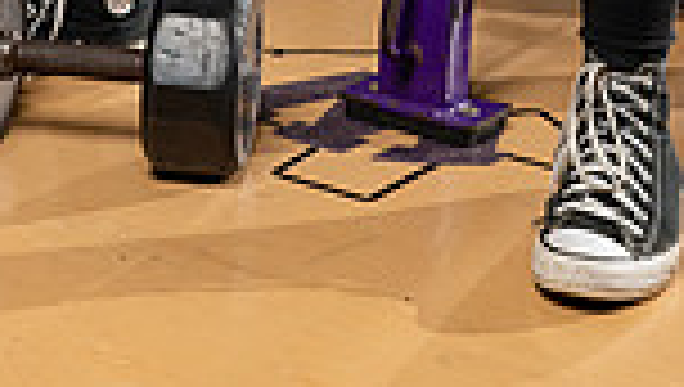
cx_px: 302
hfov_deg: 16.9
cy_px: -522
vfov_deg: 8.8
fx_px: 2307
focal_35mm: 127
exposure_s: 1/250
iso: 640
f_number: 8
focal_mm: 41
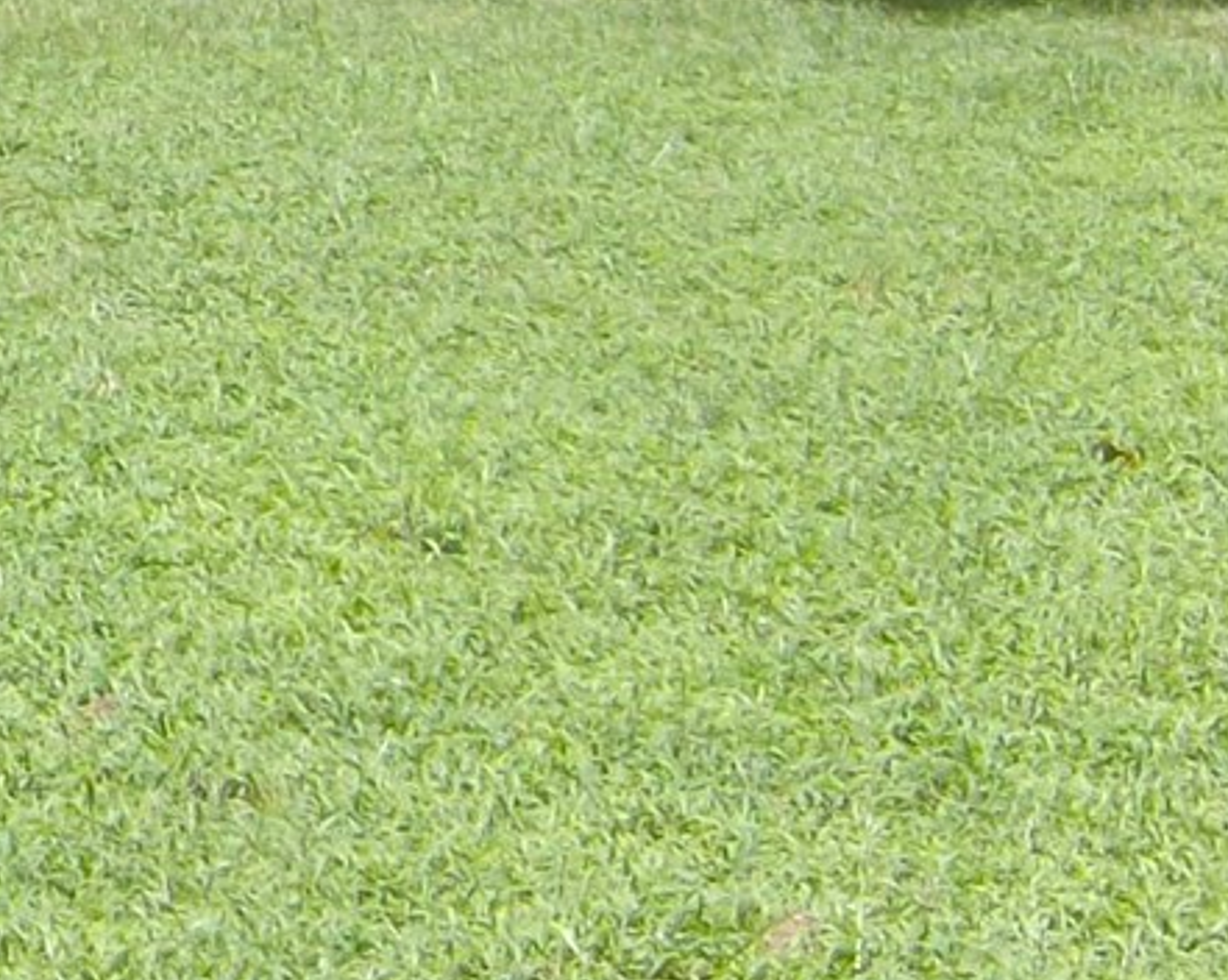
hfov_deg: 11.8
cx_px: -813
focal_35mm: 153
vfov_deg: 9.9
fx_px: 5556
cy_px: -337
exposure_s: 1/359
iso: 100
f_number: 4.7
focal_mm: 6
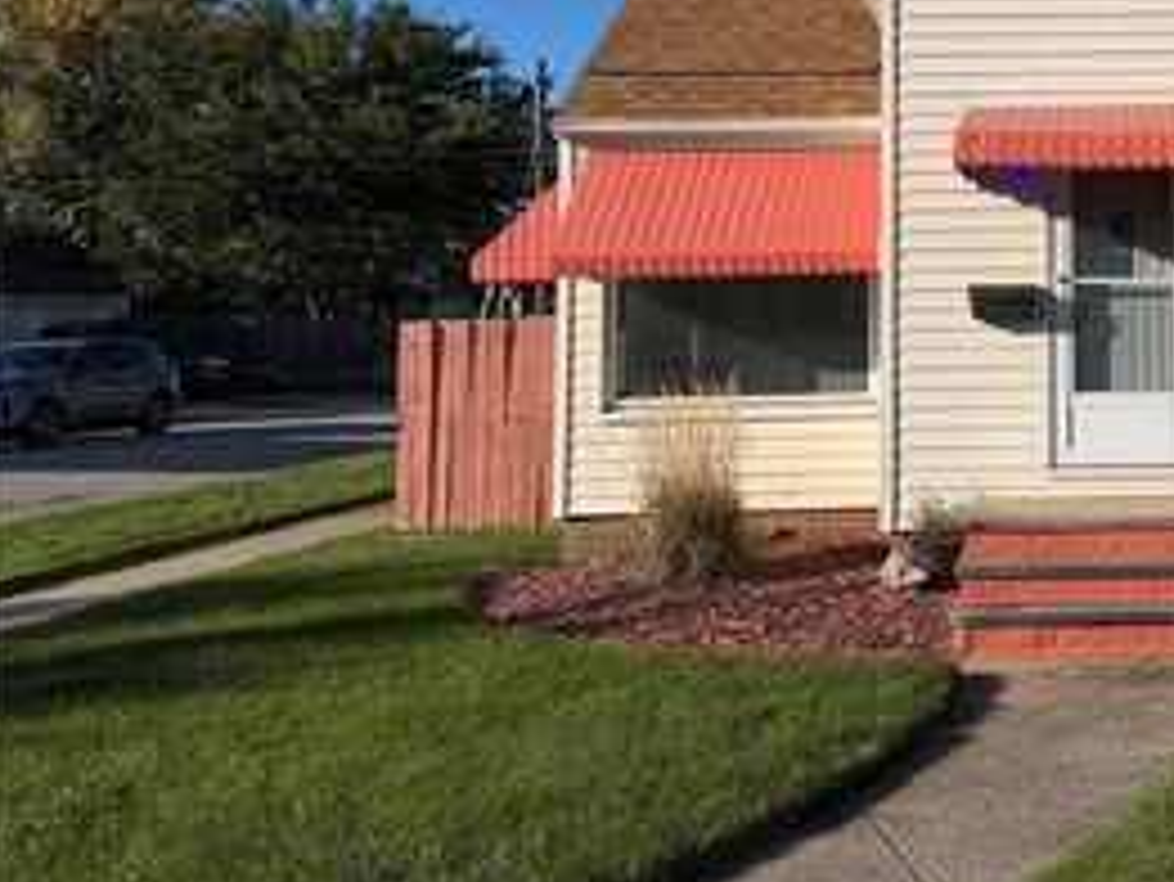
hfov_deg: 37.9
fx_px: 1561
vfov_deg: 30.8
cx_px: 1102
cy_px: 191
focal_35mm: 46
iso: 80
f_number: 1.78
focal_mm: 6.76
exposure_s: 1/6711
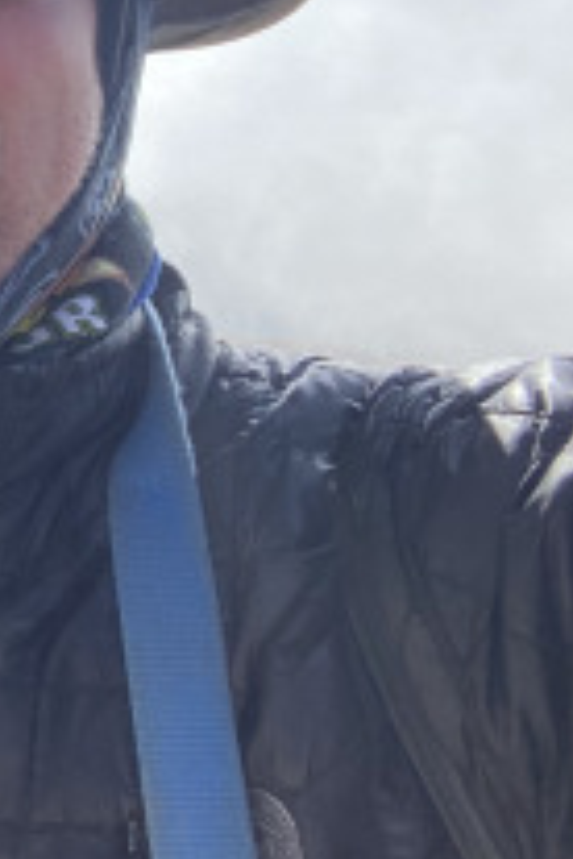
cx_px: -569
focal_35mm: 74
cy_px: 145
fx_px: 1767
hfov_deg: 15.0
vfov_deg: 26.7
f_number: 2.2
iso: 25
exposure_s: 1/667
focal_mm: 2.71
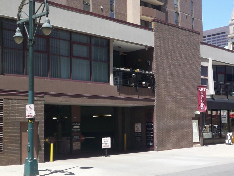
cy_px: 104
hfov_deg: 36.1
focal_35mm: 53
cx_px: 139
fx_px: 358
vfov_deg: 27.5
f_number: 3.9
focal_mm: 6.4
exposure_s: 1/200
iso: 50
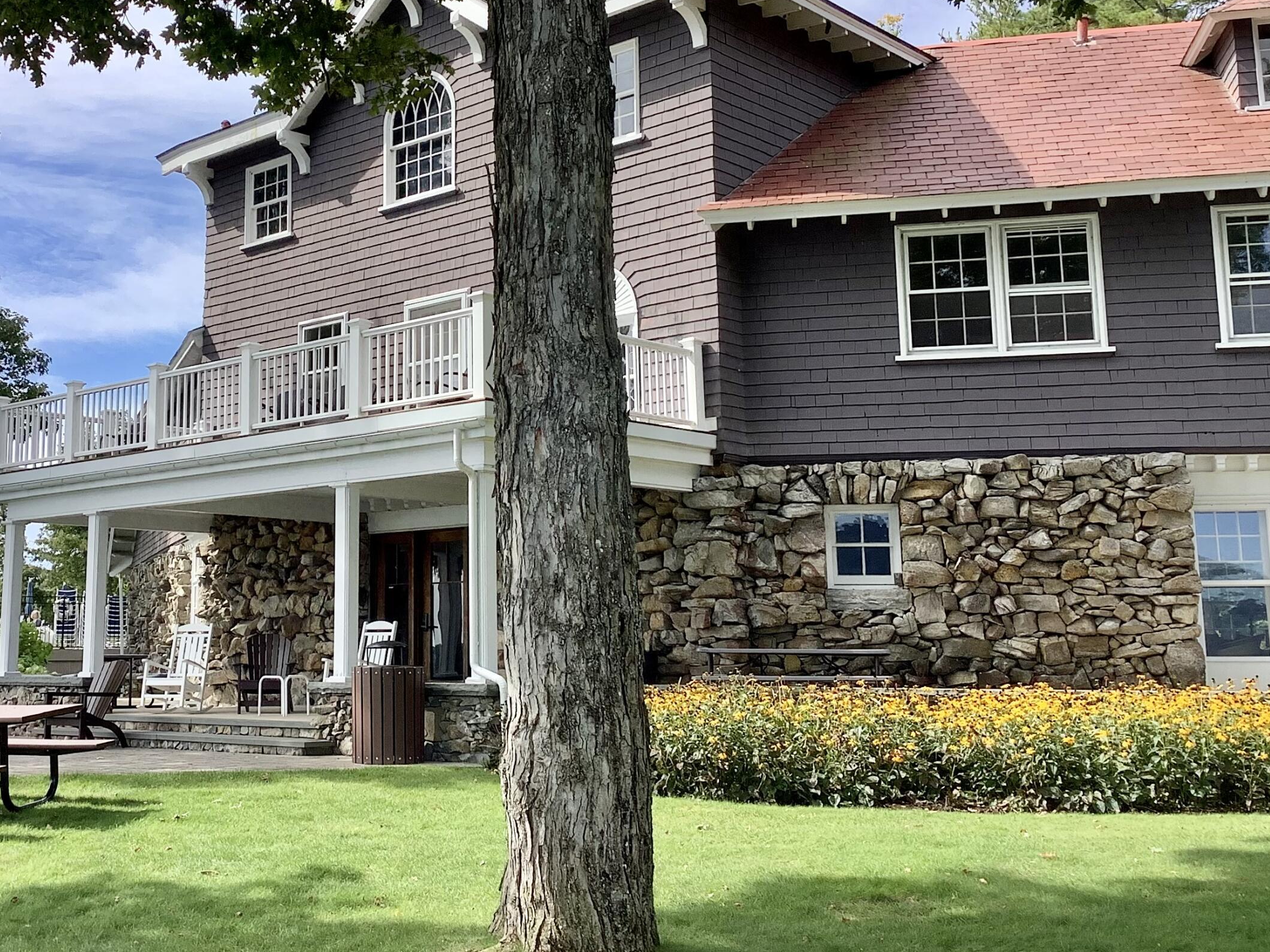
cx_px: 391
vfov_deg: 32.8
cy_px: 380
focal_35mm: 44
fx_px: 1614
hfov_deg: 42.2
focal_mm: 3.3
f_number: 2.4
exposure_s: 1/488
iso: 25
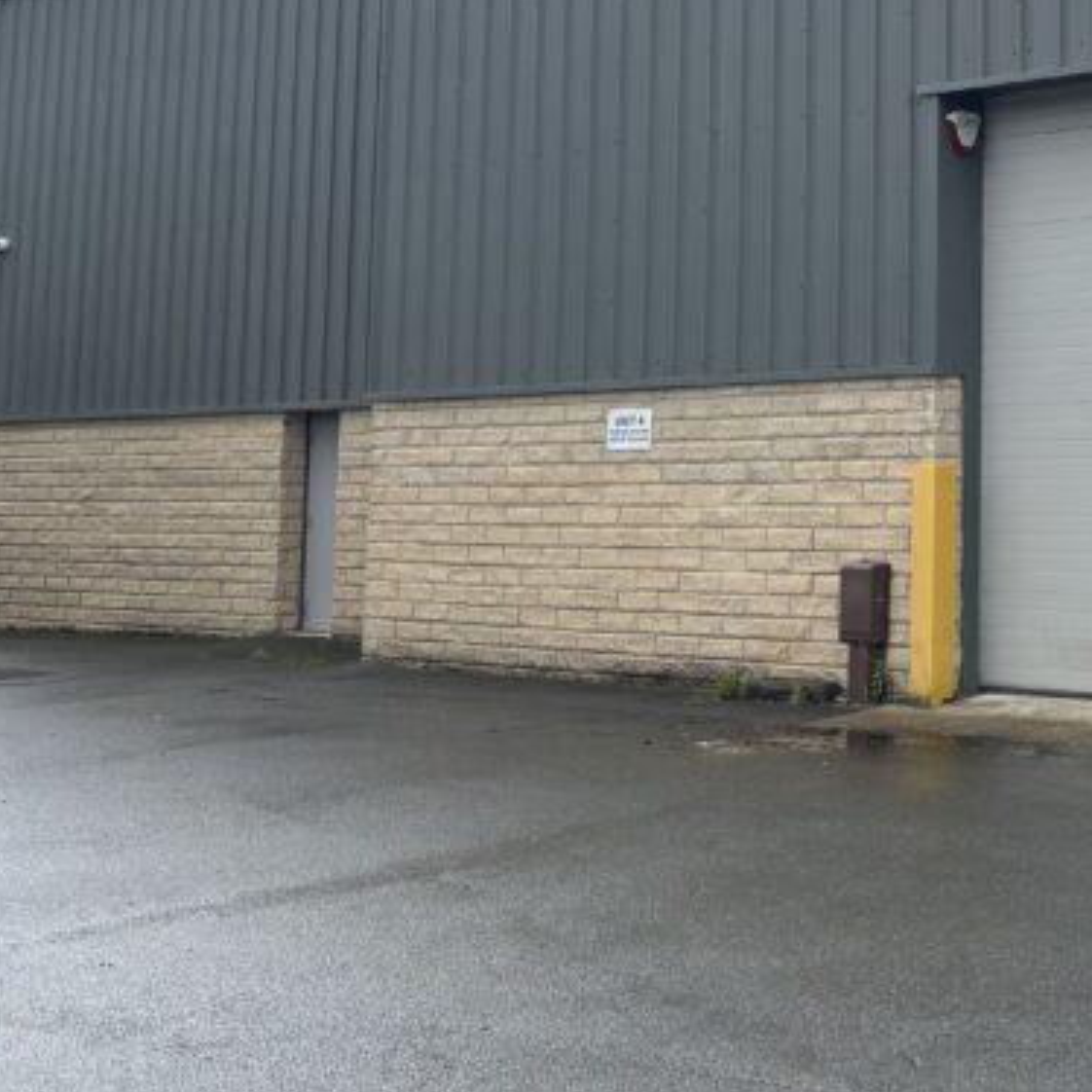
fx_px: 2248
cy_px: 126
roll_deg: +0.7
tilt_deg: +7.8
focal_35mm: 63
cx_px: 1197
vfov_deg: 26.5
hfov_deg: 25.4
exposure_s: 1/1812
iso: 50
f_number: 1.6
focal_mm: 5.96
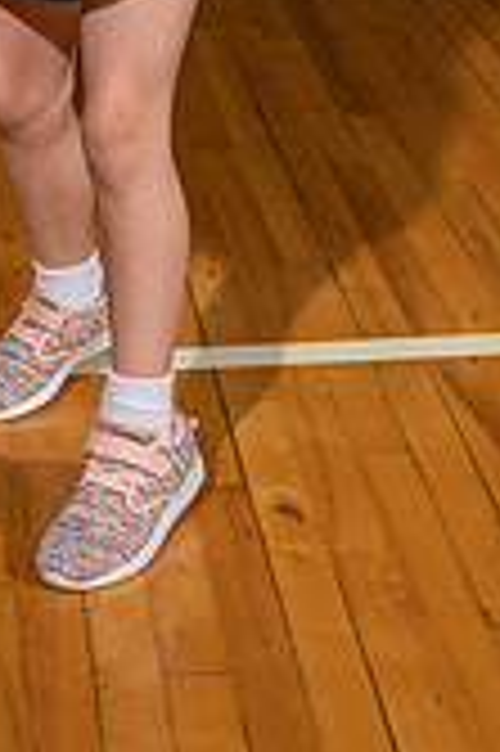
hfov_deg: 12.6
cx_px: 106
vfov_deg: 17.9
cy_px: -171
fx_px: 2255
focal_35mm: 108
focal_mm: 40
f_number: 8
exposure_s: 1/160
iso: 125
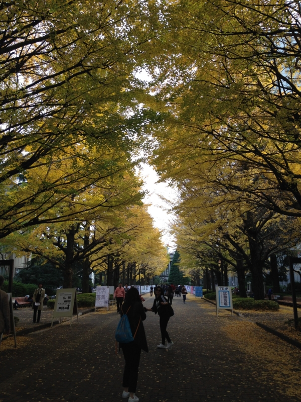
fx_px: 383
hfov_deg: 42.9
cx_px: 150
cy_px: 201
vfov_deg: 55.4
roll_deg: -0.2
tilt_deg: +12.1
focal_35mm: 33
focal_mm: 4.12
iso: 50
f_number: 2.4
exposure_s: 1/293
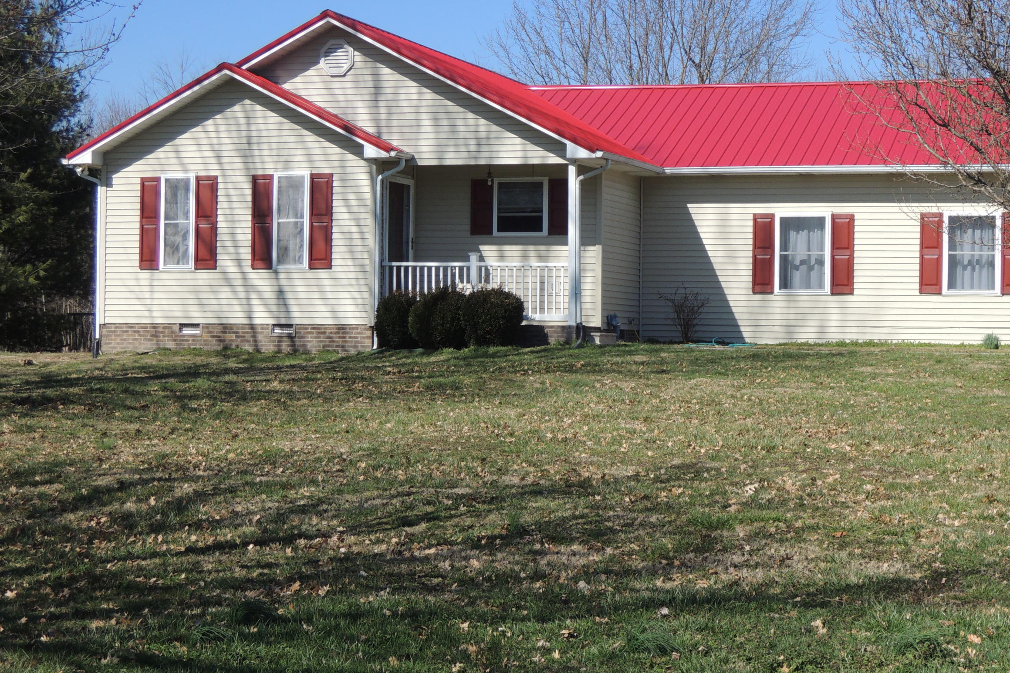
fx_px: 2076
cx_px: 624
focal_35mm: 74
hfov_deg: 27.3
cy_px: 349
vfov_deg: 18.4
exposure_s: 1/800
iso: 100
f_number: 4
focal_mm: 9.9
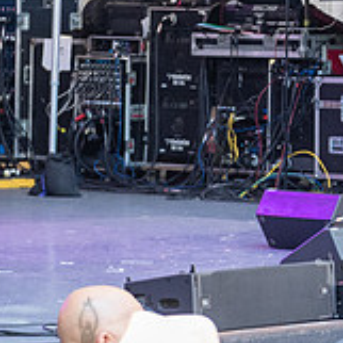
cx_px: 497
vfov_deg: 6.7
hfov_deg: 6.6
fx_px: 2937
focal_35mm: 262
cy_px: -7
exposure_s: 1/250
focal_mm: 70
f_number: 3.5
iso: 2000
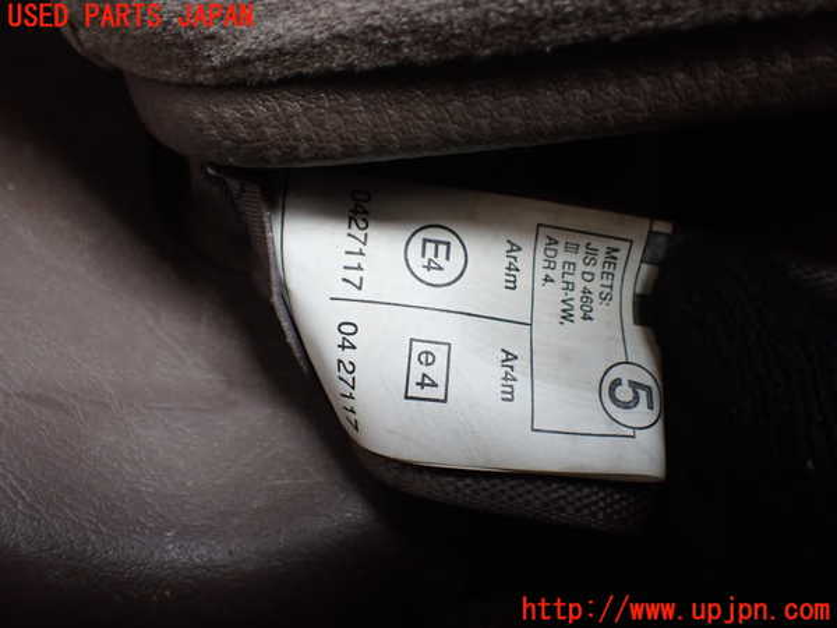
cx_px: 418
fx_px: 725
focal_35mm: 30
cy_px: 314
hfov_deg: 60.0
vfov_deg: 46.8
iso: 320
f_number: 2.3
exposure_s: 1/125
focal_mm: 5.4
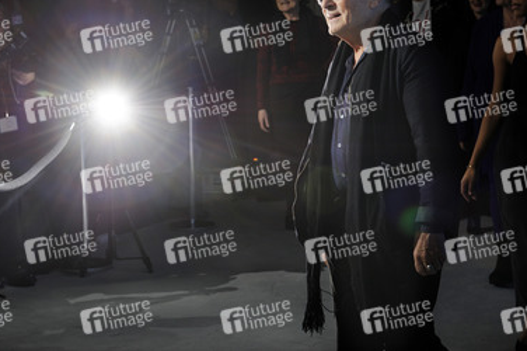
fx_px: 1229
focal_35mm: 84
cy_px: 142
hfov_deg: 24.2
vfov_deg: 16.2
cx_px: 219
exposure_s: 1/320
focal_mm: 70
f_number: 7.1
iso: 200
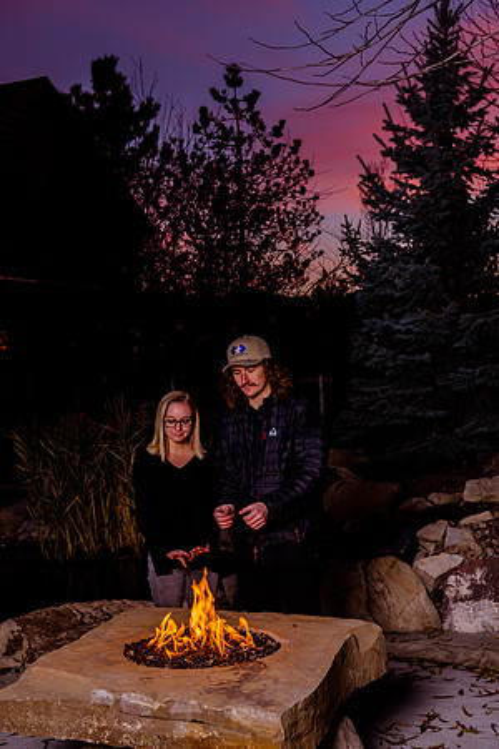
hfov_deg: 26.0
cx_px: 250
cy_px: 374
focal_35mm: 52
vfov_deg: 38.2
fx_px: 1081
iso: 800
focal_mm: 52
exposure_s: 1/160
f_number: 7.1
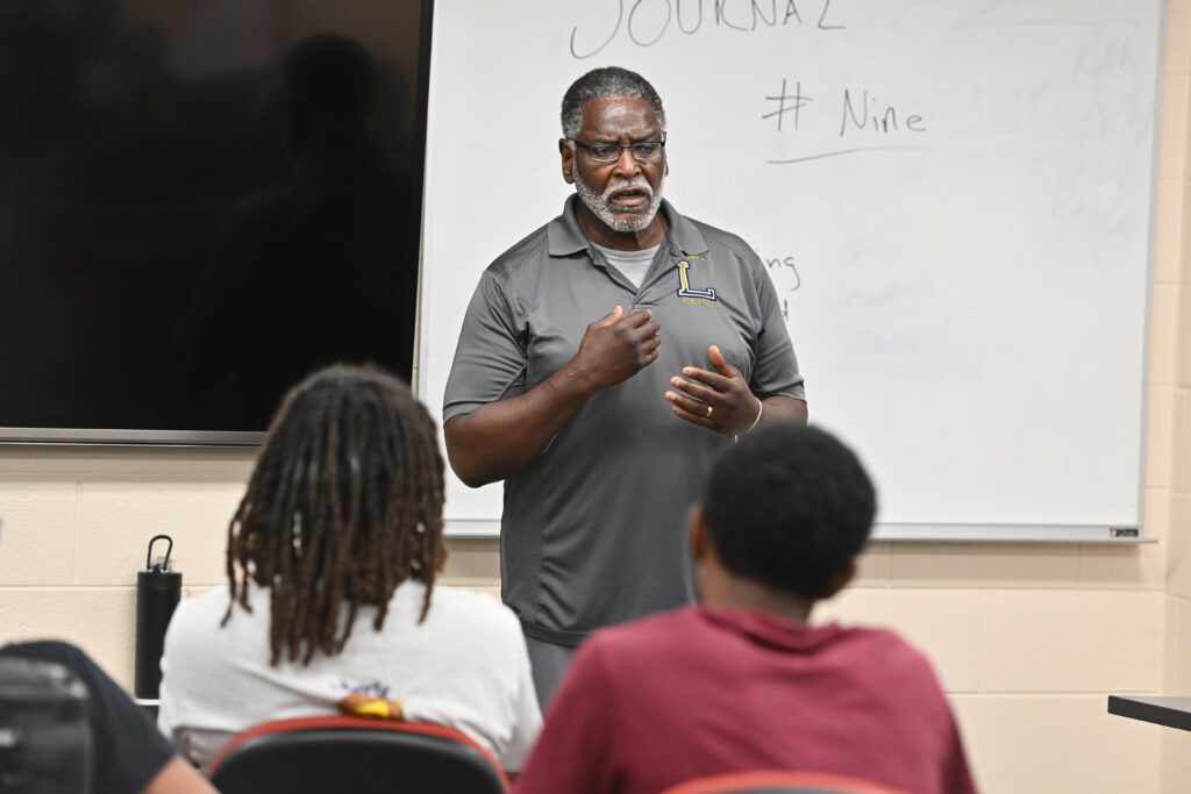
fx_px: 4632
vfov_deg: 9.8
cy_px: 397
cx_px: 596
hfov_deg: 14.7
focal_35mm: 140
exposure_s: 1/640
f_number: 3.5
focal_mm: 140
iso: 5000
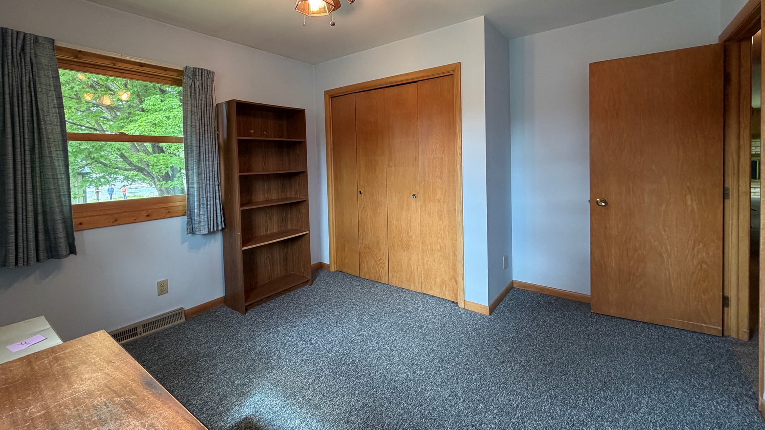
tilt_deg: -1.8
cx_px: 379
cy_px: 170
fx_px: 325
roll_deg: +1.5
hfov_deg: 99.4
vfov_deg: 66.4
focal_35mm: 16
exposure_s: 1/60
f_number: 2.2
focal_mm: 2.22
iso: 200
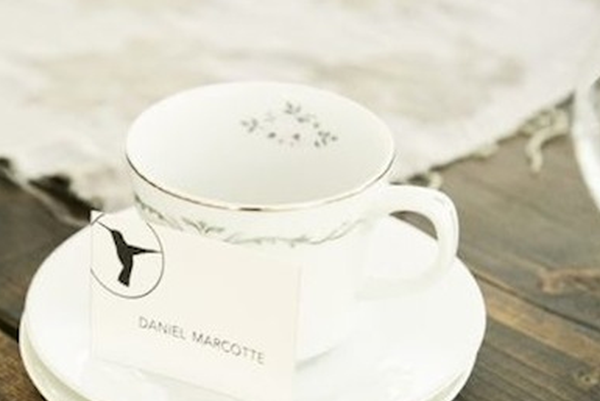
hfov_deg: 18.6
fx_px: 1817
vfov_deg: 12.6
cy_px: 275
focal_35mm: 109
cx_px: 161
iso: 3200
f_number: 5
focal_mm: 70
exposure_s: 1/40
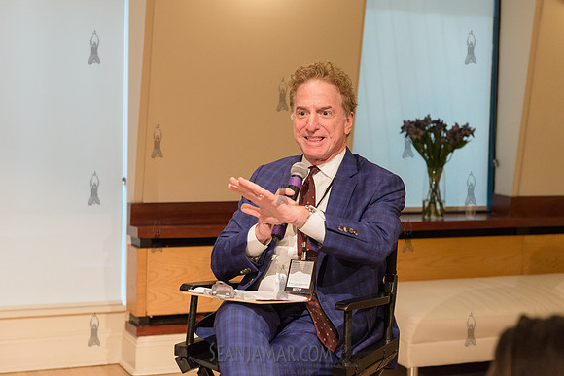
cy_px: 160
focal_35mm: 69
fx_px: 1080
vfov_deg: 19.7
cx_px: 324
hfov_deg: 29.2
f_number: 4
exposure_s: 1/200
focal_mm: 60
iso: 2500
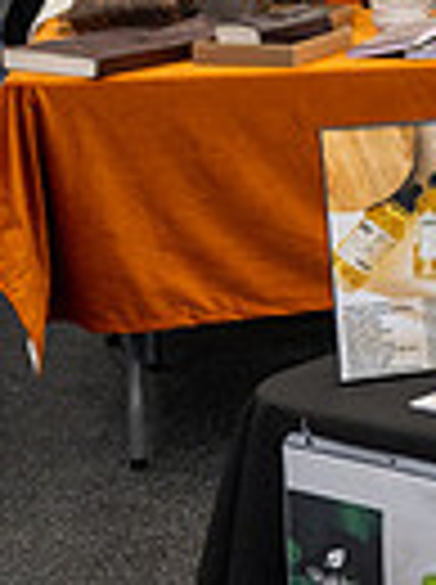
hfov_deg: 9.3
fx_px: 2207
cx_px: 1232
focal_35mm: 131
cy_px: 52
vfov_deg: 14.9
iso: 1250
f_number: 5.6
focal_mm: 30.5
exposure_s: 1/125
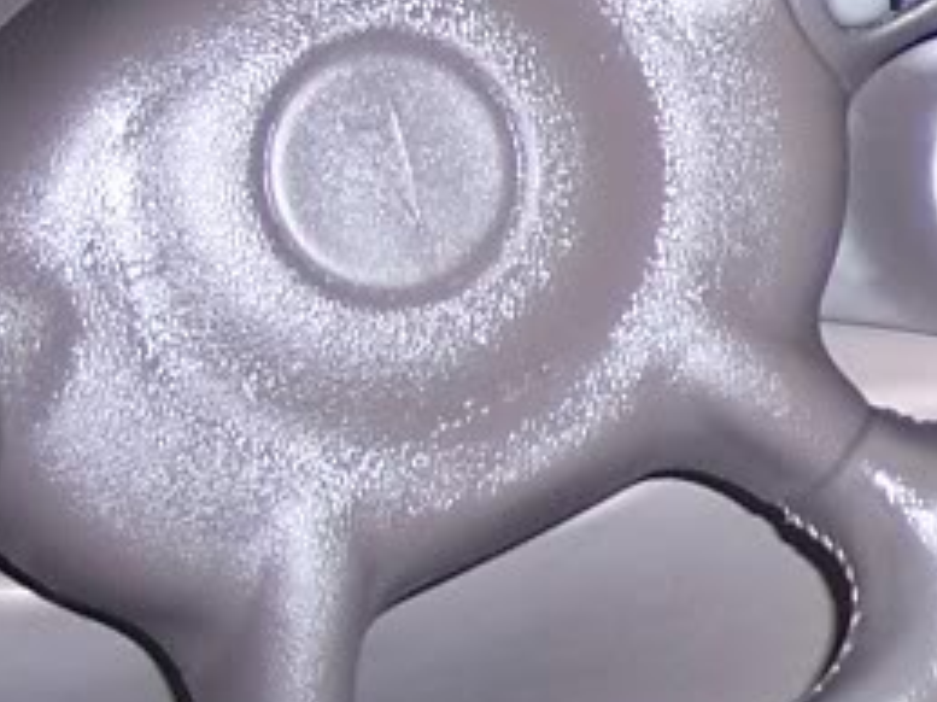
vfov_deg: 6.9
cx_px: 1917
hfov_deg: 8.7
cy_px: 429
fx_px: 5817
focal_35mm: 215
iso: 100
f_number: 2.8
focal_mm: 8
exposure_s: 1/60
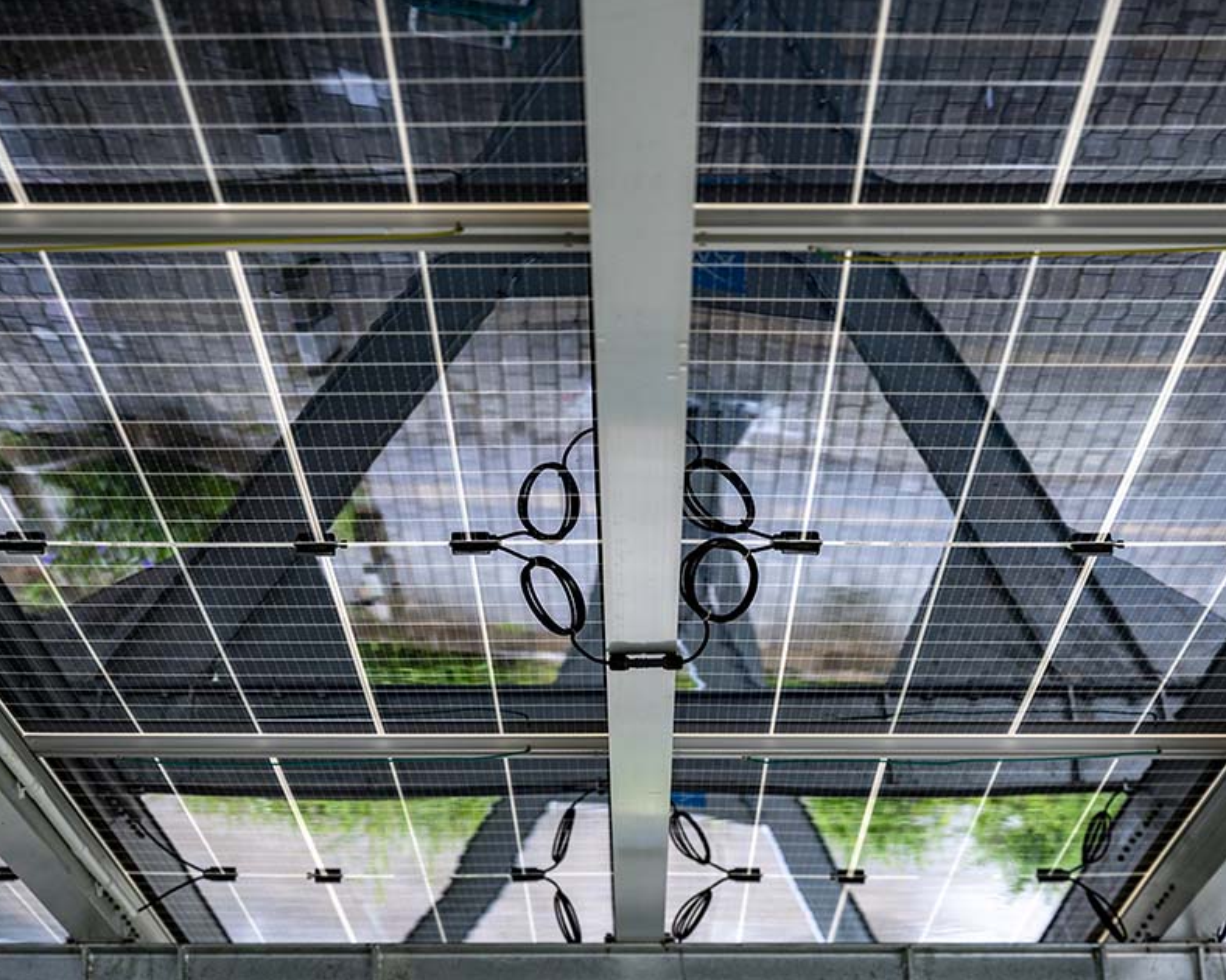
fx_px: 2902
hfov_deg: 23.9
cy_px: 488
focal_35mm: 80
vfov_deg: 19.2
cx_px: 636
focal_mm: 70
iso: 360
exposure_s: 1/500
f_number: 4
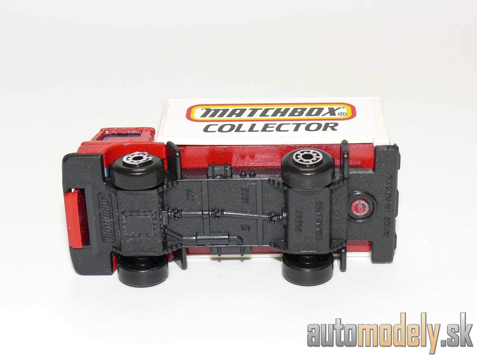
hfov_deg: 23.8
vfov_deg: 18.0
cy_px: 179
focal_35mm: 82
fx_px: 1130
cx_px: 238
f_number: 4
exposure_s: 1/30
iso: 100
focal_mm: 12
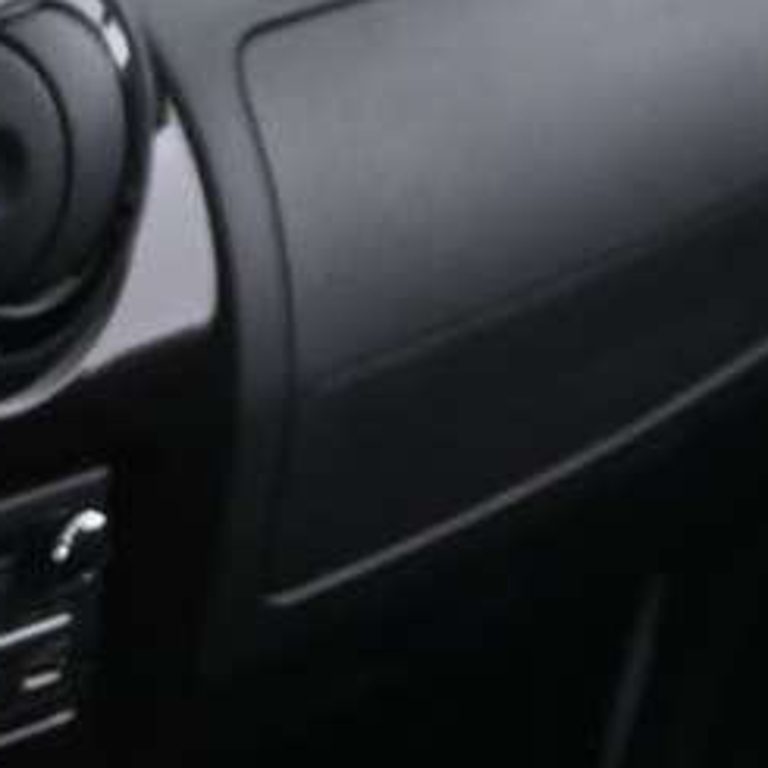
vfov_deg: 9.0
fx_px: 4865
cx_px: -1066
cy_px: 737
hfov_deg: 8.3
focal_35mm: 194
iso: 1600
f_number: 5
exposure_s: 1/13
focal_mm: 23
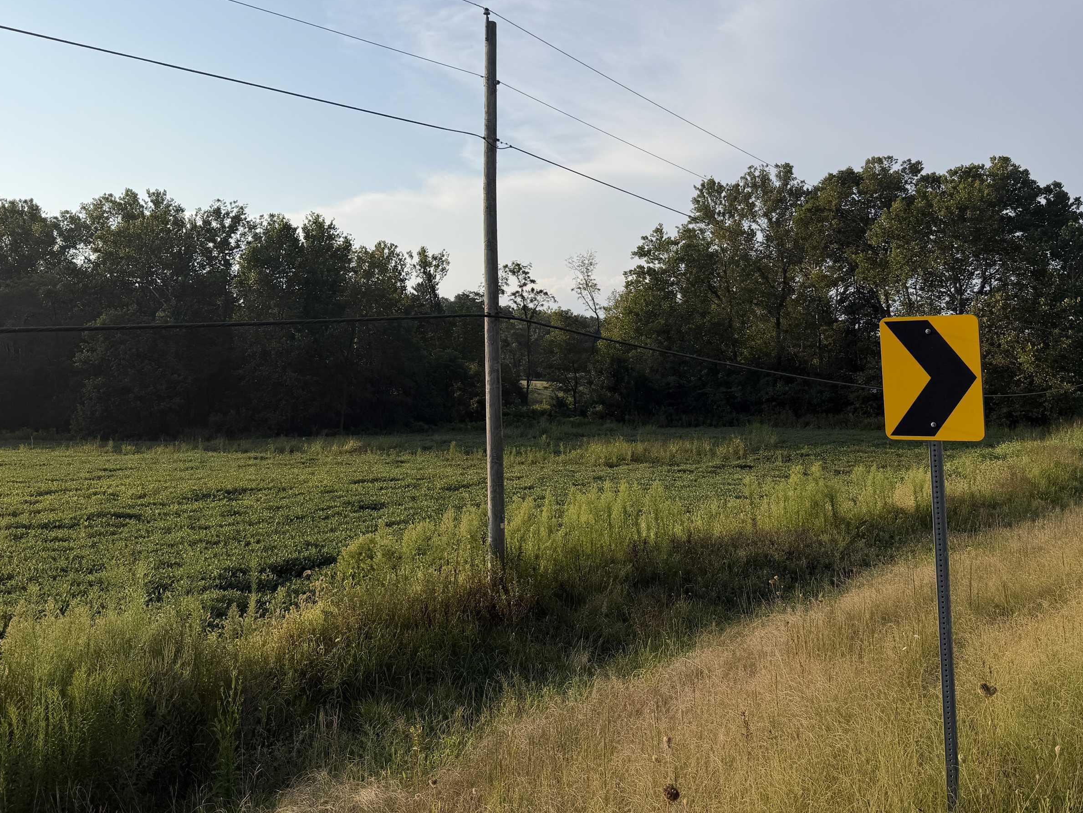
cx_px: 579
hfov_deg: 58.3
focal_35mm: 31
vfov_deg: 45.0
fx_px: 970
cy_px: 296
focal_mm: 6.76
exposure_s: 1/5319
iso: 80
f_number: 1.78
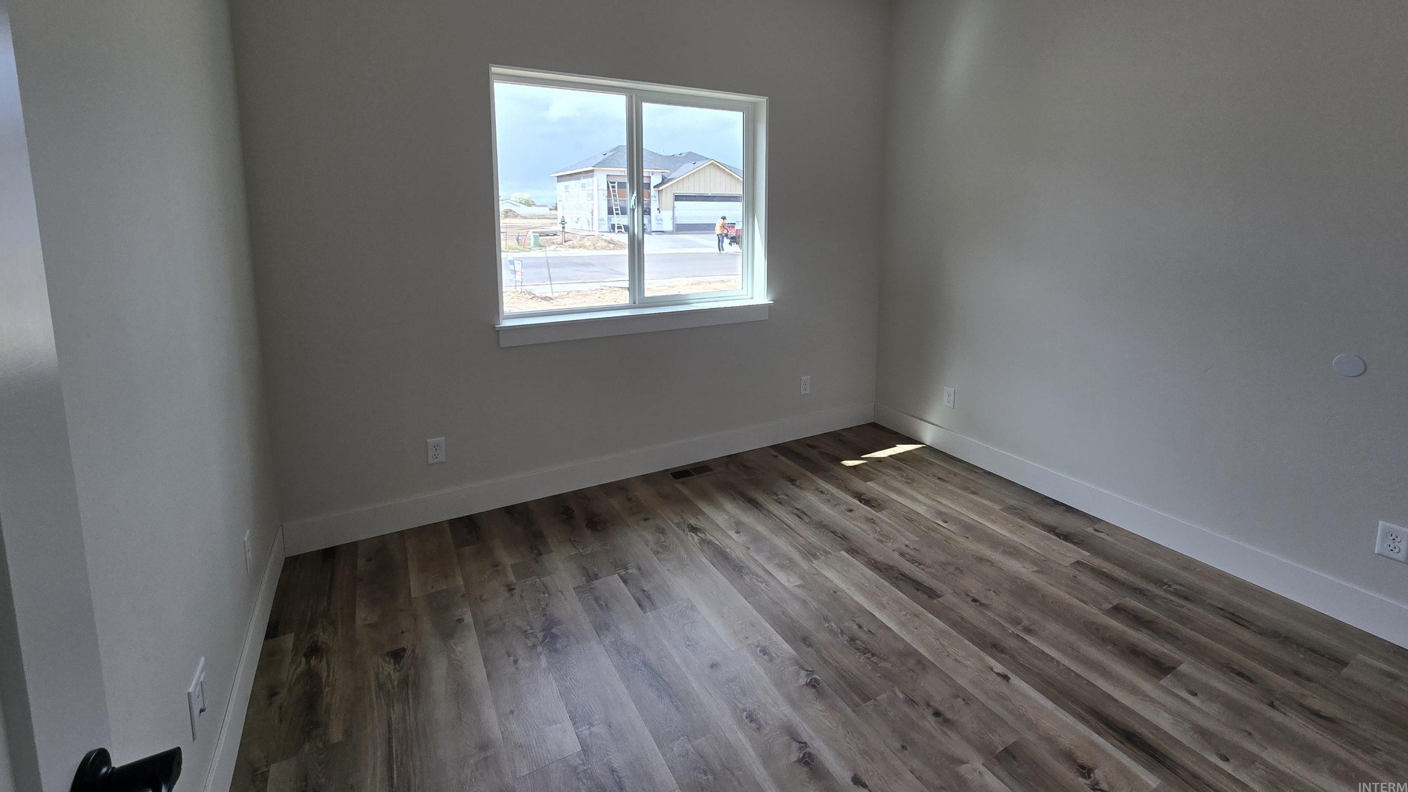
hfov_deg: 103.0
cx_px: 725
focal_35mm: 15
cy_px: 279
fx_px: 560
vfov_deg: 69.0
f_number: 2.2
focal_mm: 2.2
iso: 50
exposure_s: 1/270
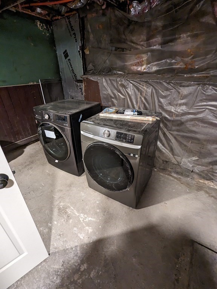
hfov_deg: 78.1
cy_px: 144
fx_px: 134
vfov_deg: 94.5
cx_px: 108
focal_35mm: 16
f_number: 2.2
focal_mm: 2.35
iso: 660
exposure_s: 1/24
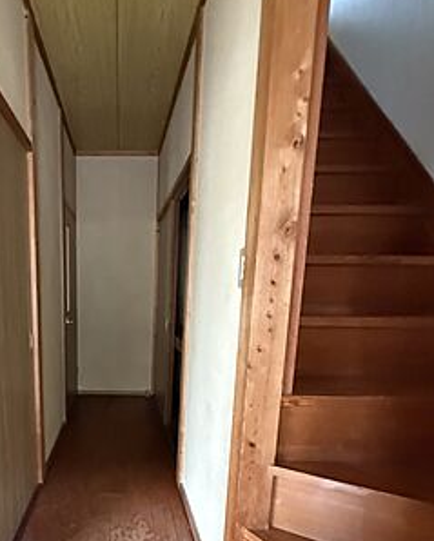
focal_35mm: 22
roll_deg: -0.5
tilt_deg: -8.0
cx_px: 109
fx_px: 353
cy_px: 352
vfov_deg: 73.1
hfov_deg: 59.8
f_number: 2.2
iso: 1250
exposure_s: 1/60
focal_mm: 2.22
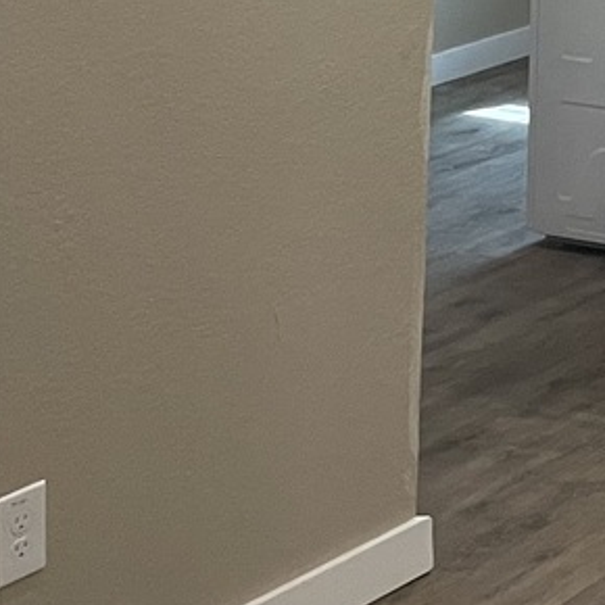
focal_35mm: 114
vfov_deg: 14.1
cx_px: 1410
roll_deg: -1.3
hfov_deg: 12.4
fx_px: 2254
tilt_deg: -2.4
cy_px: -365
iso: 160
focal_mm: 4.2
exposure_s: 1/60
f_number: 1.6
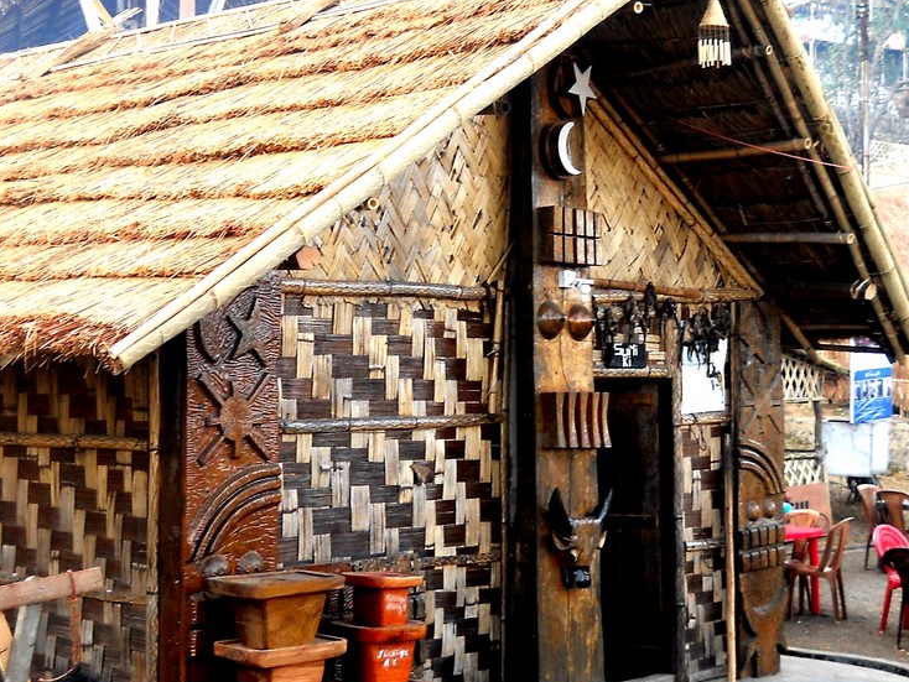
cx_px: 463
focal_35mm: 67
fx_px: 1760
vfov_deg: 21.9
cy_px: 257
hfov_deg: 29.0
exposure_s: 1/80
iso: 80
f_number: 3.1
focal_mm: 6.72
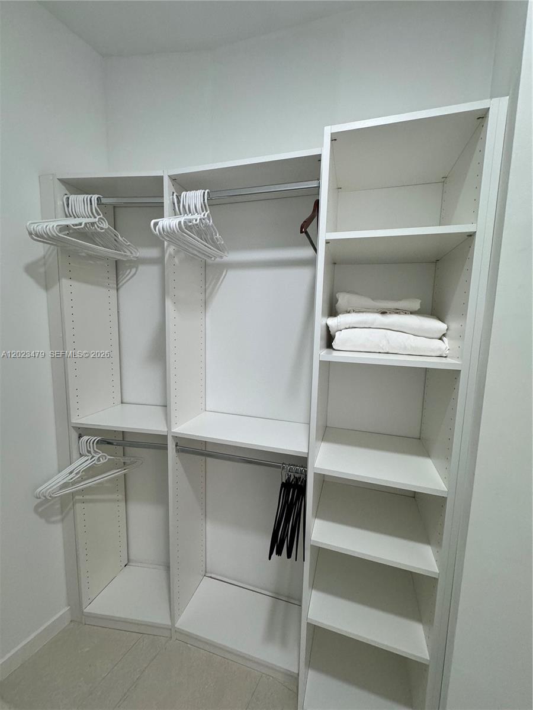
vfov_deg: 102.1
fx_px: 287
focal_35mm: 14
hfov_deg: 85.7
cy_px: 355
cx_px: 266
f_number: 2.2
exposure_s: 1/120
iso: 250
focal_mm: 2.22
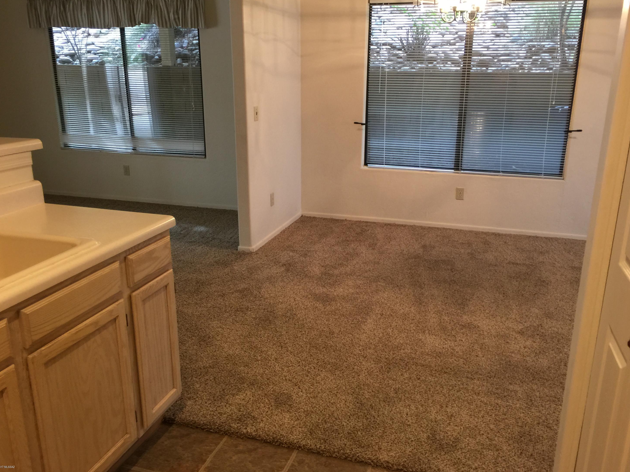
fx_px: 546
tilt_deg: -17.8
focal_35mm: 30
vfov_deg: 46.8
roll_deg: -0.7
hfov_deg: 60.0
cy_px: 238
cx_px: 320
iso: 50
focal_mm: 4.15
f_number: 2.2
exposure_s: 1/15
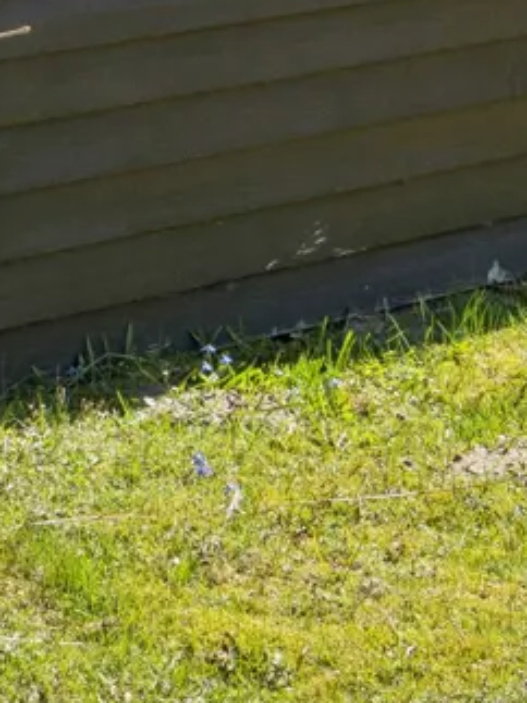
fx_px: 4062
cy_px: -433
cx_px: -436
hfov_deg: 7.2
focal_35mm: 200
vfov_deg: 9.5
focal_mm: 35
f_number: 7.1
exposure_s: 1/160
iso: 100
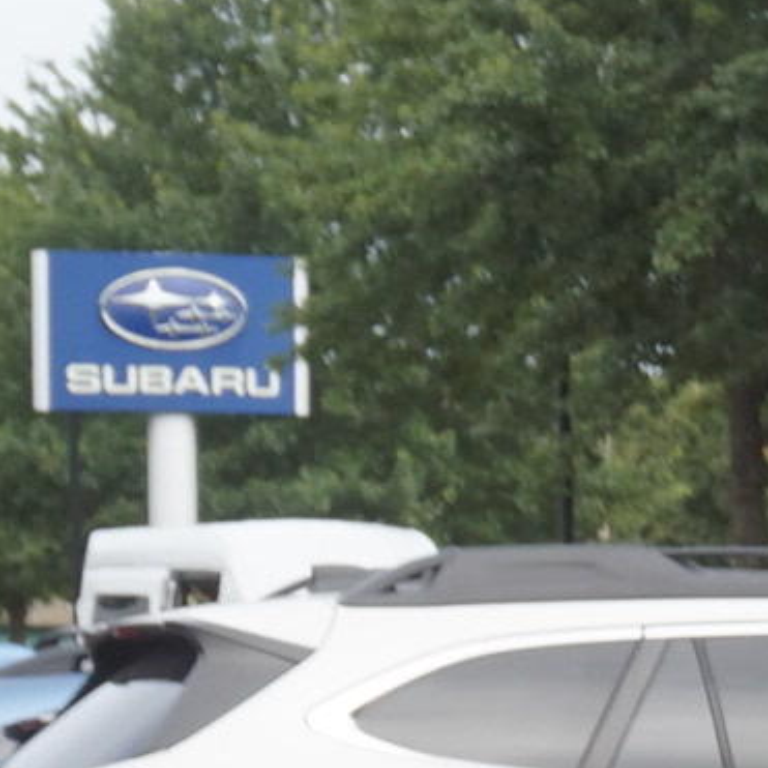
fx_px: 6379
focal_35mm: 254
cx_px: 1855
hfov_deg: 6.5
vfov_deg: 6.8
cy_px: 1002
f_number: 8
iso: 100
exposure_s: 1/100
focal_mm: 27
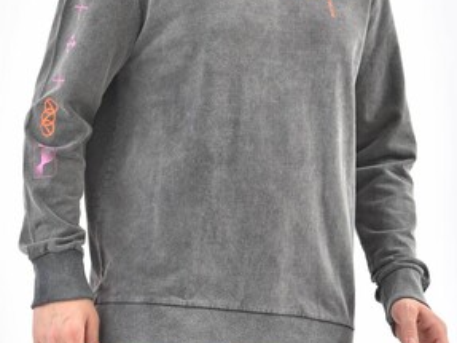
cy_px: 78
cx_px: 261
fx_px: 2771
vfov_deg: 7.1
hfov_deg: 9.4
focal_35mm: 210
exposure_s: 1/160
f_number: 7.1
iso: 100
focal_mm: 116
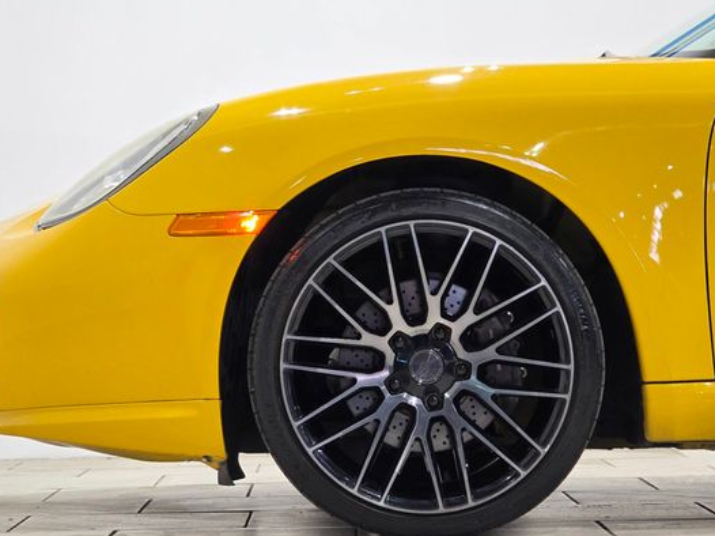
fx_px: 2890
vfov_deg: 10.6
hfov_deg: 14.1
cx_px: 333
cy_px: 316
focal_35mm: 140
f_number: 3.4
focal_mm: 18.6
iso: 400
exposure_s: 1/120
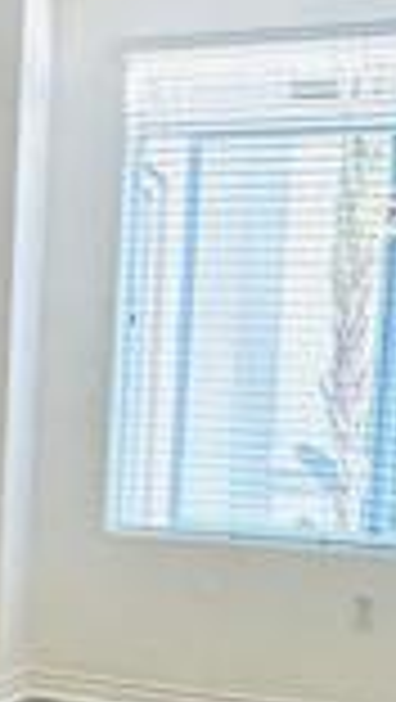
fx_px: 1863
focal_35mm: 100
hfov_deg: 10.7
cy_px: 531
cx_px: -490
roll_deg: +0.1
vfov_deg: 21.2
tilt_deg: -5.6
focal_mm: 2.22
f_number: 2.2
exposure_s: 1/120
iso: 200
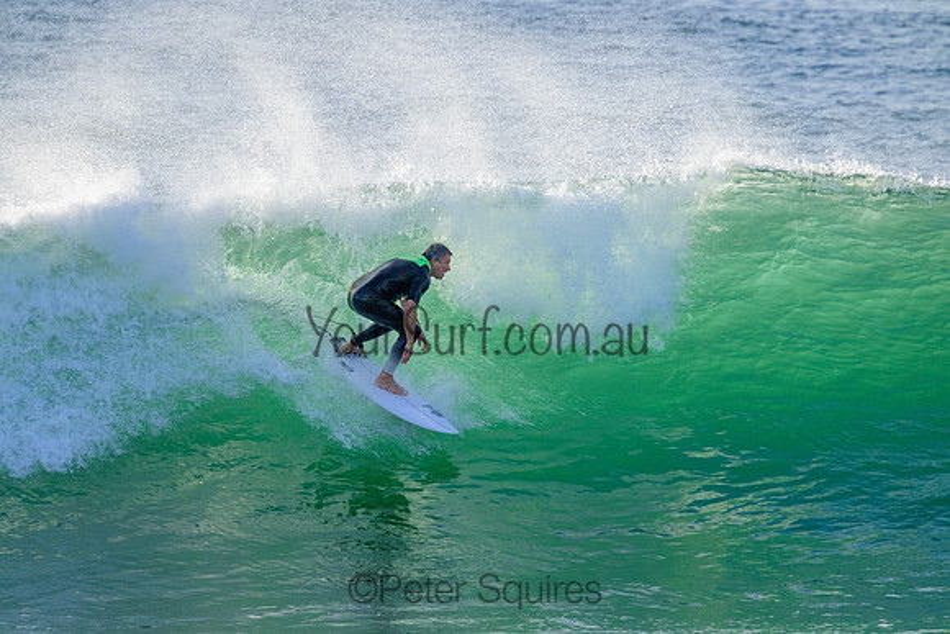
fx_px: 21115
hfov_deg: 2.6
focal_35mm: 800
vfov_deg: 1.7
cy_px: 317
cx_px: 475
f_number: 11
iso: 2000
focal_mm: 800
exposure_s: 1/2000
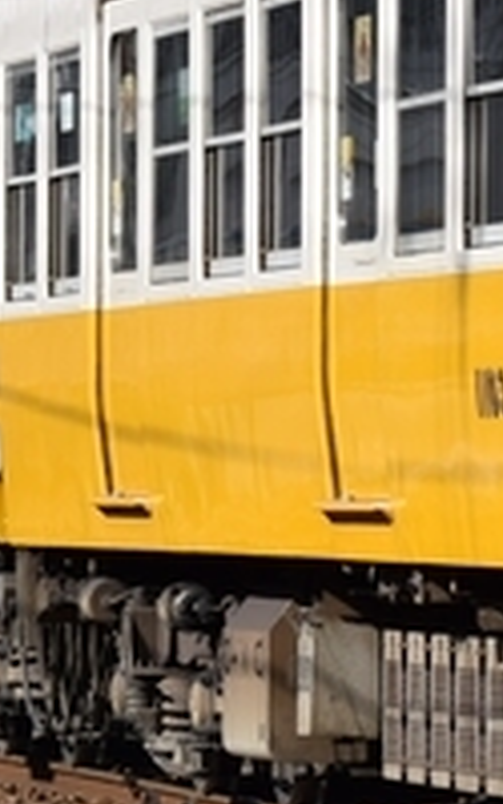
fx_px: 11033
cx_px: 692
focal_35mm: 503
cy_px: 111
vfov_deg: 4.2
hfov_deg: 2.6
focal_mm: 82
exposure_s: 1/640
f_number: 5.6
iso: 100
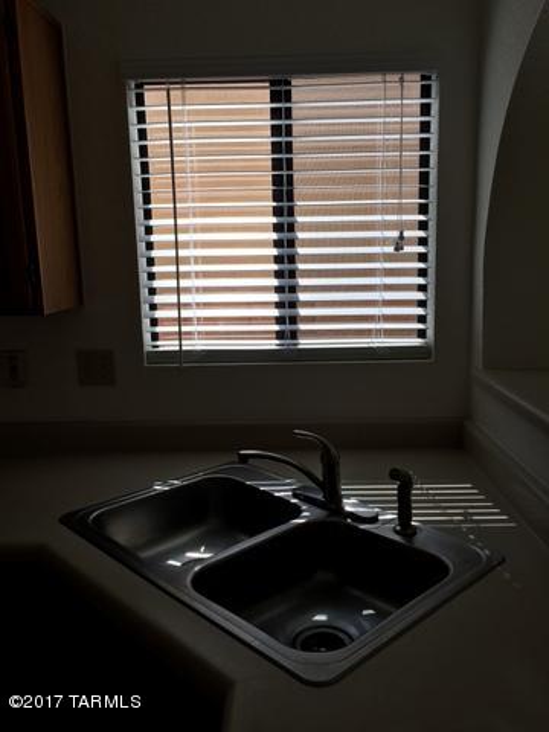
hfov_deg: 48.2
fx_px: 613
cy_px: 366
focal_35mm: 29
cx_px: 274
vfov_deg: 61.7
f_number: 2.2
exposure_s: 1/1580
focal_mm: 4.15
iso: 32
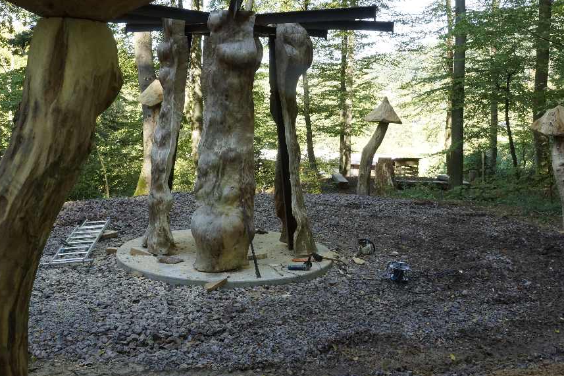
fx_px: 658
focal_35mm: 42
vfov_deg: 31.6
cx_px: 249
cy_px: 122
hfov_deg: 46.3
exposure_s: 1/60
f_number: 10
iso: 640
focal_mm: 20
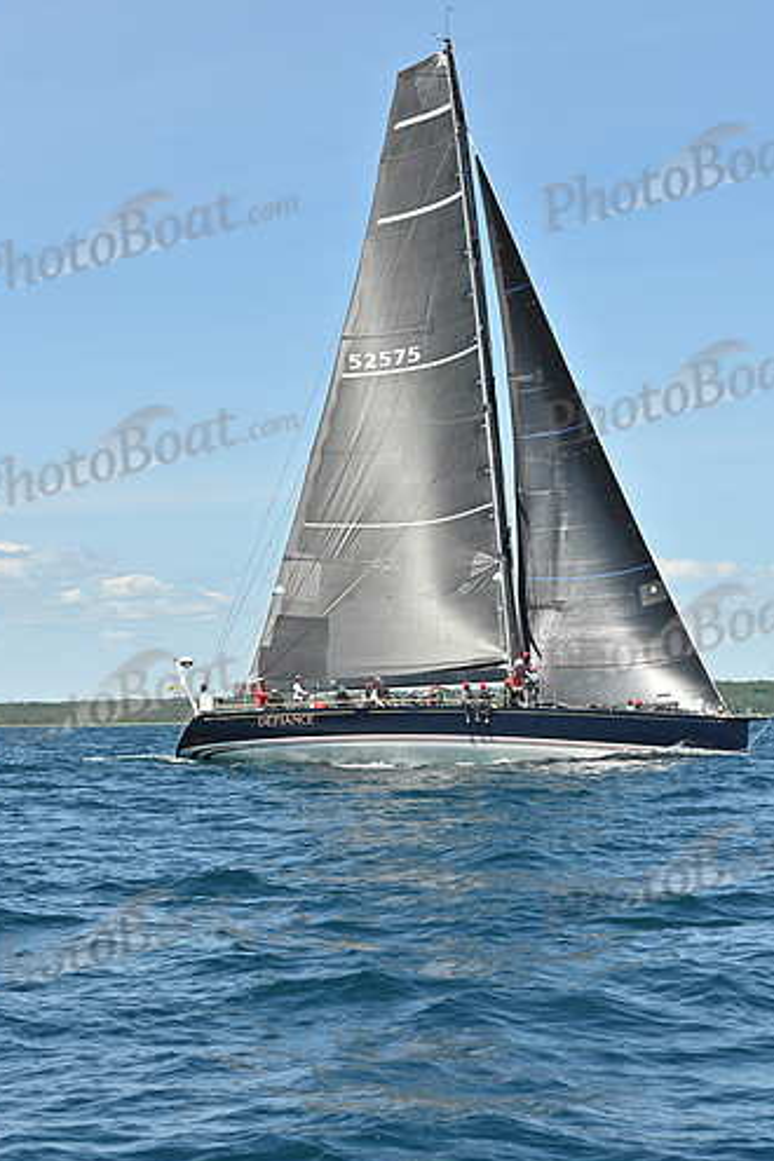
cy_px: 544
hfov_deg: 16.6
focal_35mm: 82
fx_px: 2644
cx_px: 421
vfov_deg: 24.8
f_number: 8
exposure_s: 1/1000
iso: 320
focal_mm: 70
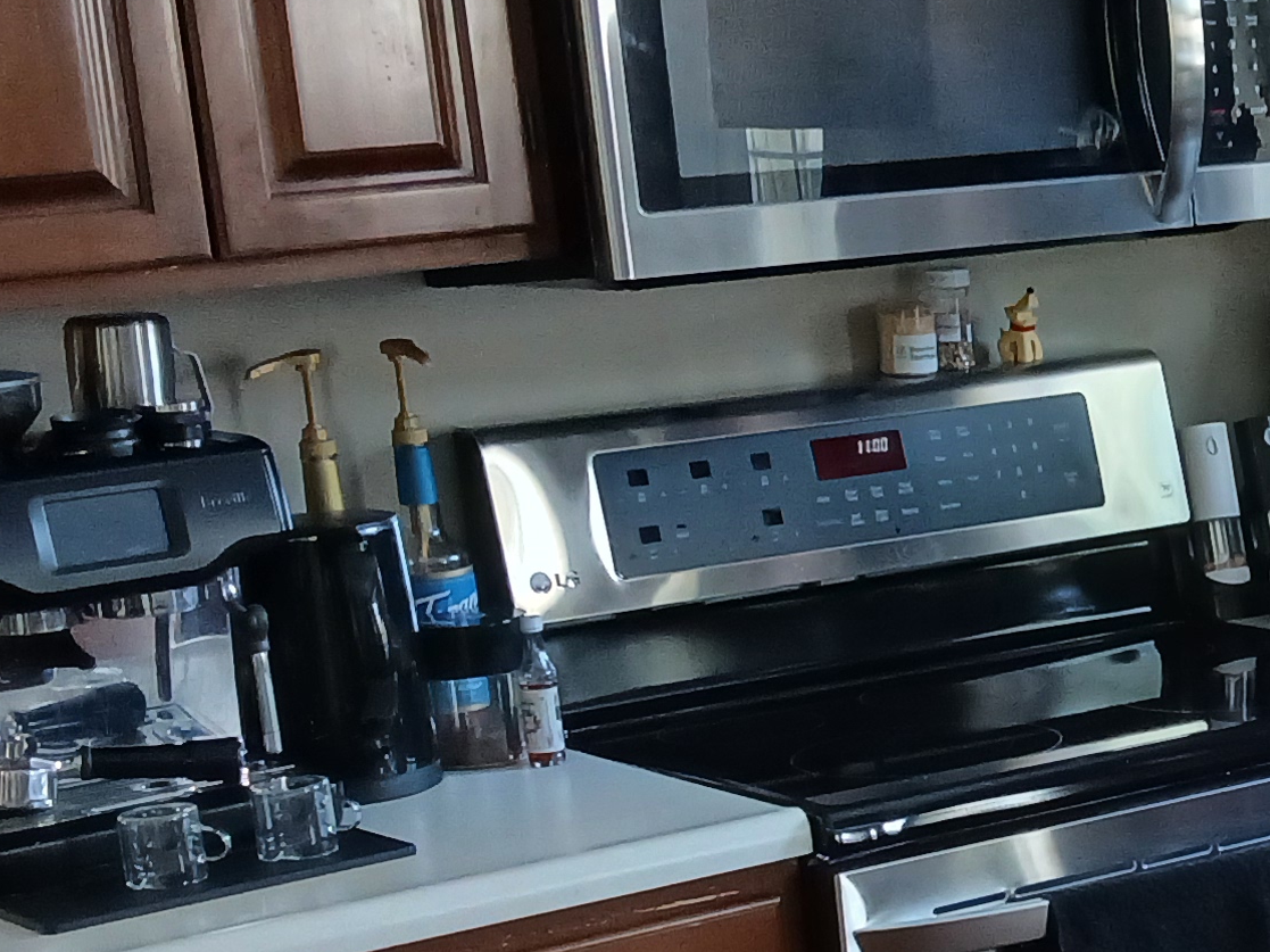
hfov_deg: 19.3
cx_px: 1594
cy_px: 759
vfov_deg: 15.5
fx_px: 3484
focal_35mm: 95
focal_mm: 3.98
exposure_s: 1/40
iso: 250
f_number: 1.8
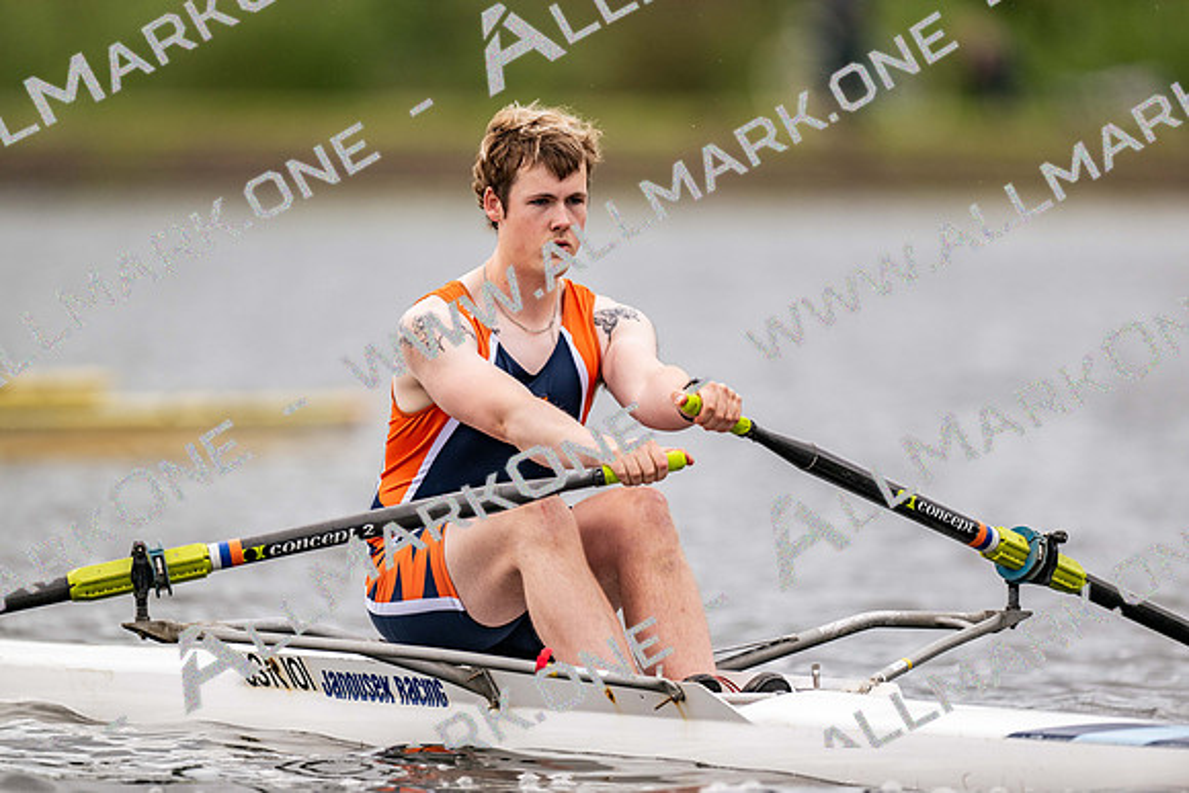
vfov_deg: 2.3
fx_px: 19831
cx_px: 594
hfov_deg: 3.4
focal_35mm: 600
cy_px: 396
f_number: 4
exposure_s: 1/2500
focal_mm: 600
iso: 280
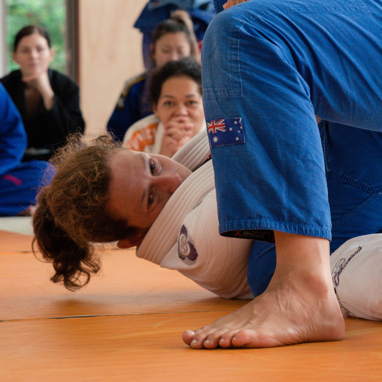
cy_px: 59
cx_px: 266
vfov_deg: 10.4
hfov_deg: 10.4
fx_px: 2097
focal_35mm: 168
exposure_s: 1/320
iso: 2000
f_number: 5.6
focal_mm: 65
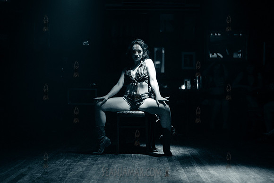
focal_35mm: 53
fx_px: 400
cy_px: 92
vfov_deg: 25.7
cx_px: 137
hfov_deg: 37.8
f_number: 1.8
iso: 5000
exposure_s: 1/400
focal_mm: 50
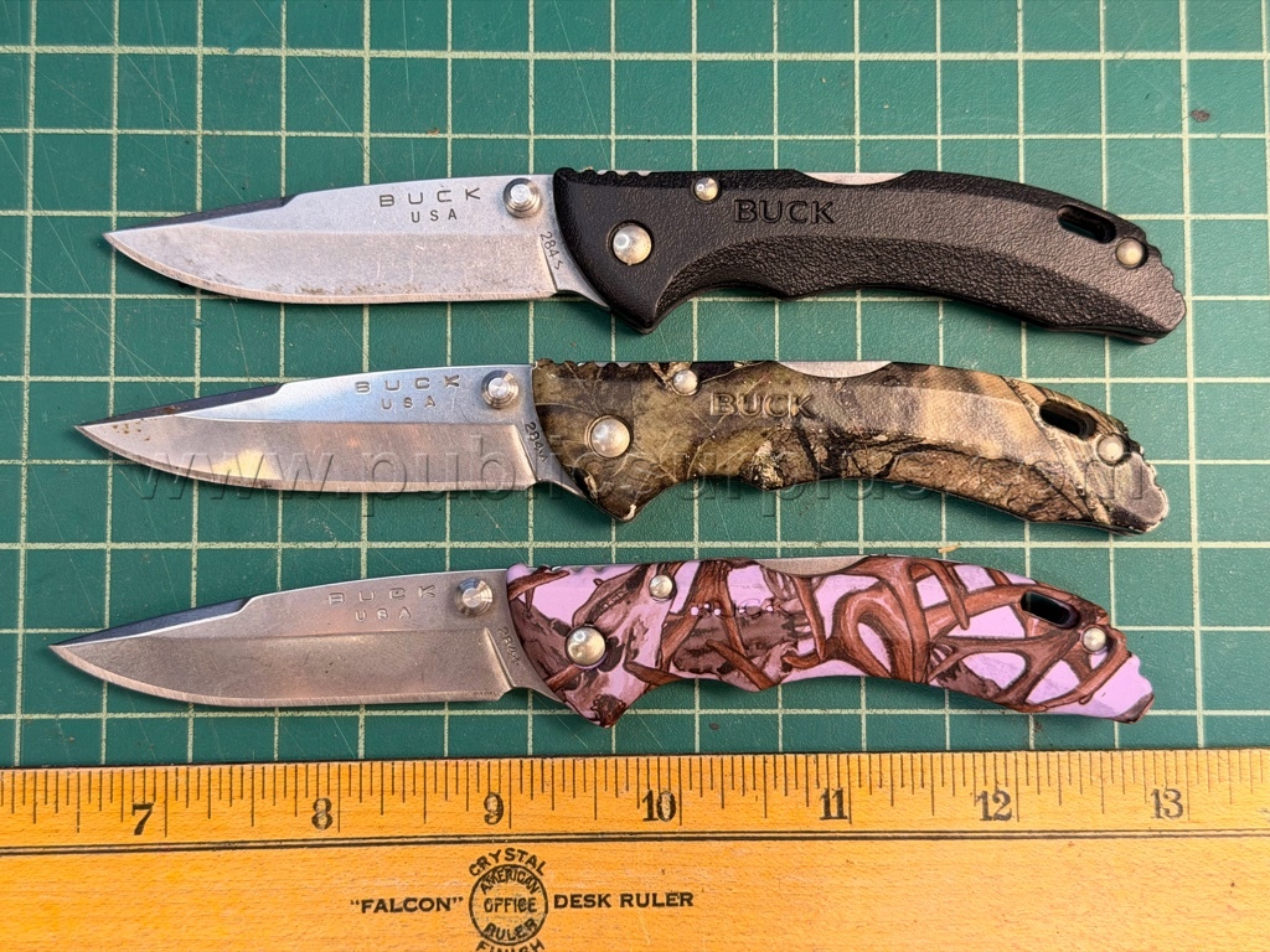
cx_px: 635
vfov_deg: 30.3
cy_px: 476
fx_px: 1761
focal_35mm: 48
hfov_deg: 39.7
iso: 50
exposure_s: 1/120
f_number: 1.78
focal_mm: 6.76
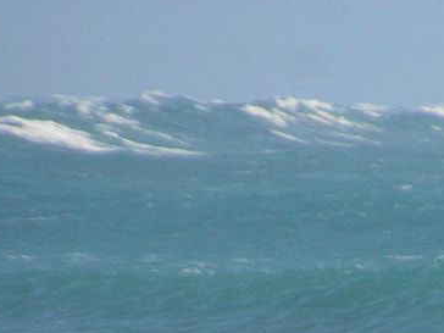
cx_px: 529
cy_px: 590
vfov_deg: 0.9
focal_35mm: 1716
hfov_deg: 1.2
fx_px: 22010
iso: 125
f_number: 6.3
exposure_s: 1/500
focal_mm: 270
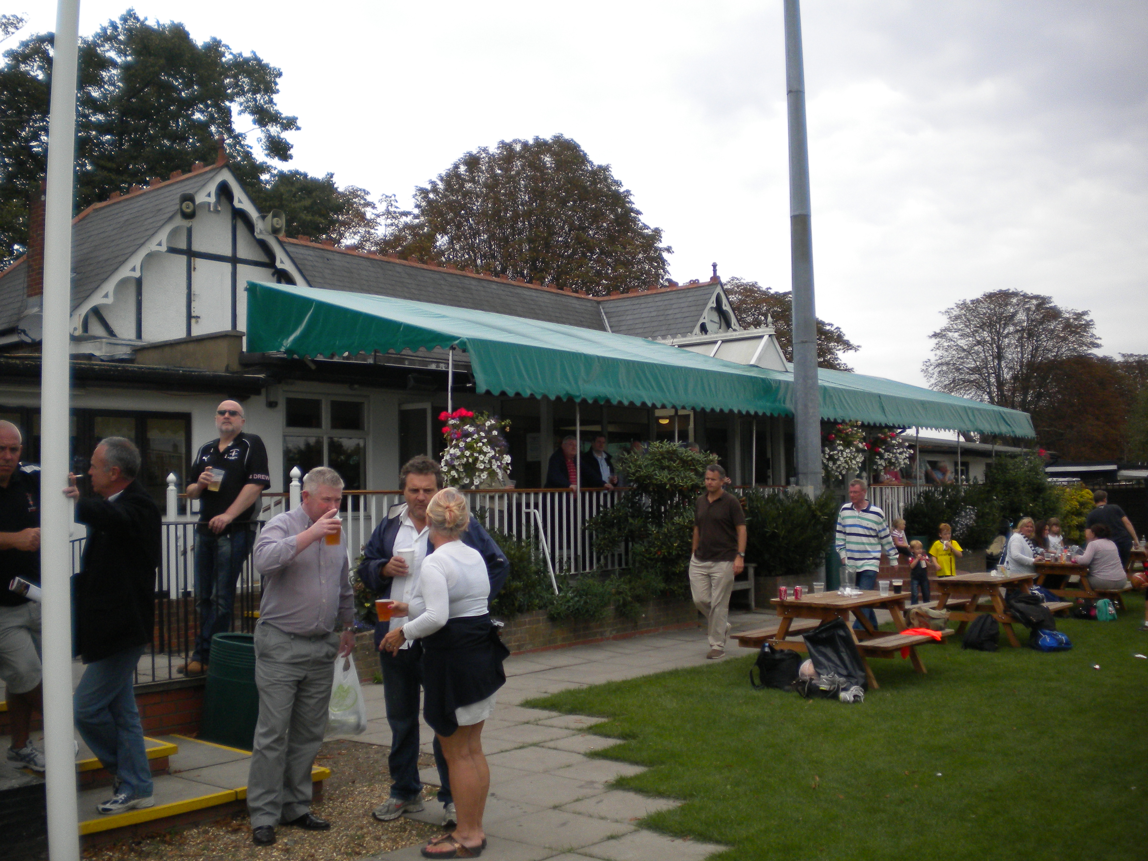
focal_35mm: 35
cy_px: 430
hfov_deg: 52.6
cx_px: 574
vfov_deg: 40.7
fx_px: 1161
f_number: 3.1
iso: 139
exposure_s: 1/577
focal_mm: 6.3
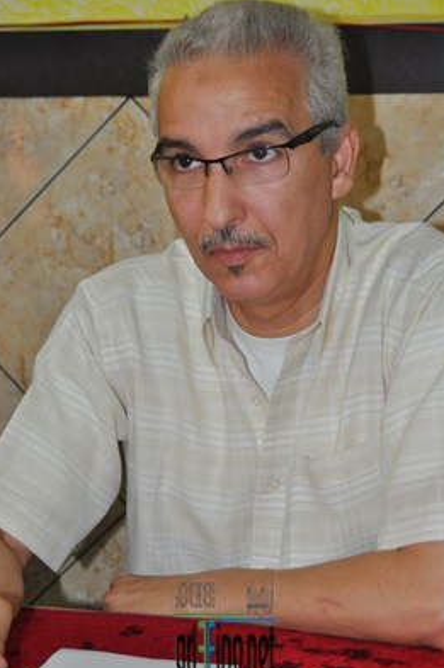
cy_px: 340
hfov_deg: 17.2
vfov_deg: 25.7
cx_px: 224
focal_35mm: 79
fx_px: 1465
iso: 800
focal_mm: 46
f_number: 5.3
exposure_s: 1/60
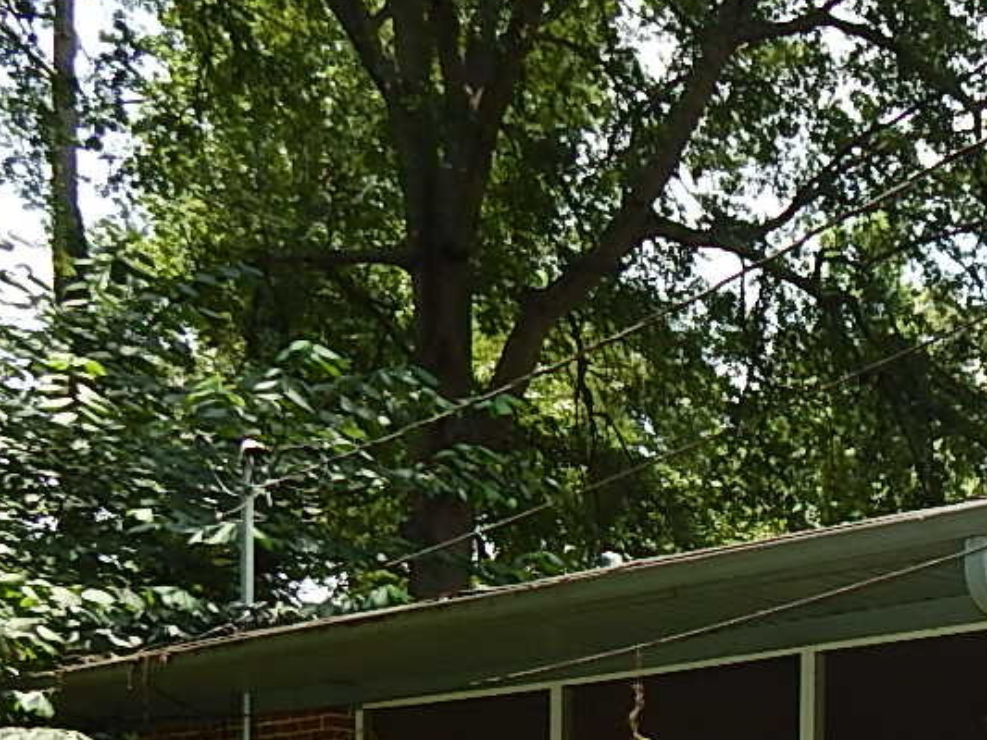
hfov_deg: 25.9
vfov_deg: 19.3
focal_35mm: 69
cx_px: 1104
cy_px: 1027
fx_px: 1968
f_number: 3
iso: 125
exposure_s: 1/640
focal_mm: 4
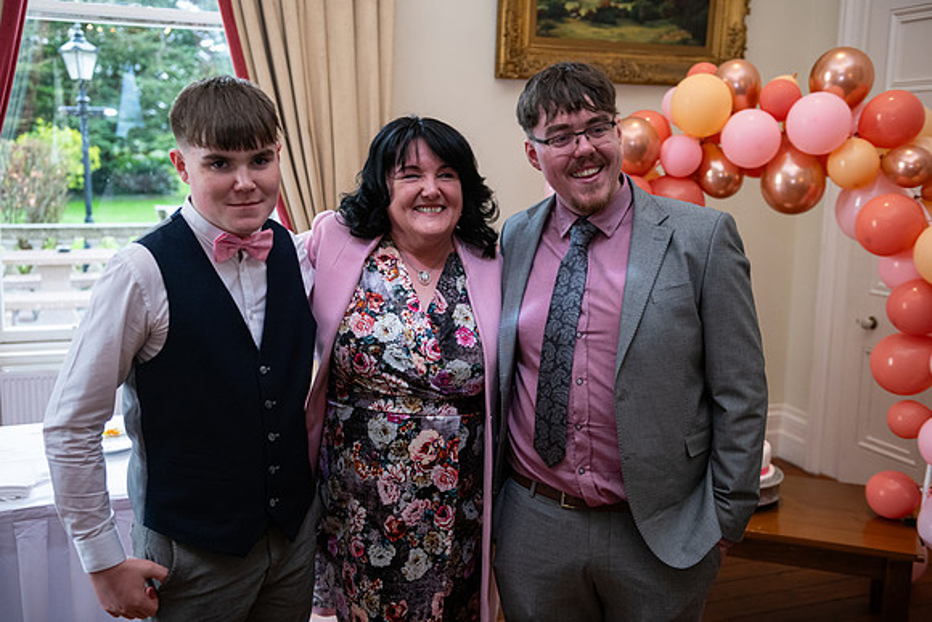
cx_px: 466
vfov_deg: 35.1
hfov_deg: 50.7
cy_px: 311
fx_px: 984
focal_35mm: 38
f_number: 3.5
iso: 800
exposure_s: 1/160
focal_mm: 38
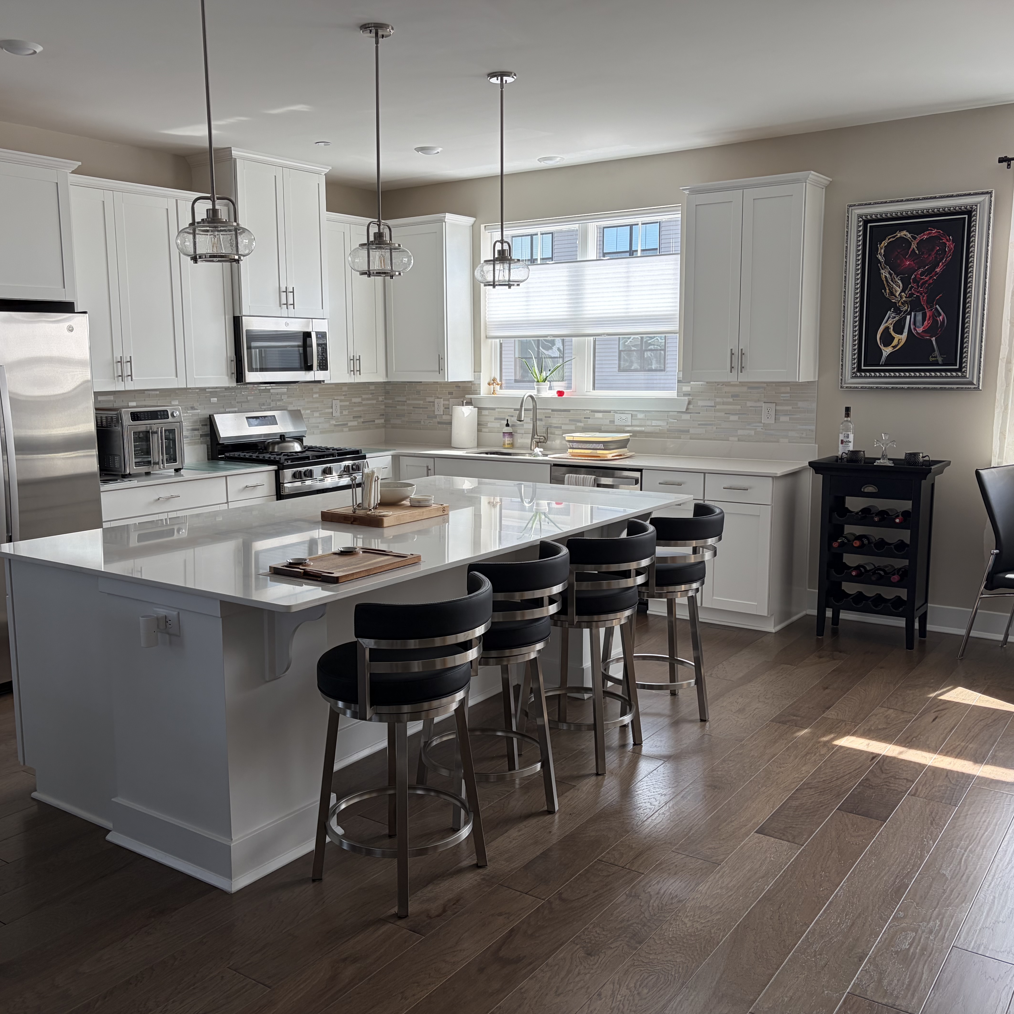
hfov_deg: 52.4
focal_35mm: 31
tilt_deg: -9.1
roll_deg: +0.0
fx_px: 1027
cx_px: 453
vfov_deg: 52.5
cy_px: 505
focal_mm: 5.96
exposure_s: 1/164
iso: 50
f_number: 1.6
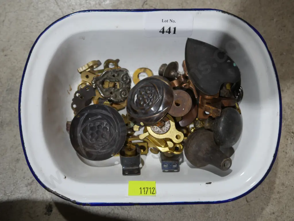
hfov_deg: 44.8
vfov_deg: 34.3
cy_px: 110
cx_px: 147
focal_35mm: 42
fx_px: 357
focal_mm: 21
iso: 250
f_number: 4.6
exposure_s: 1/60
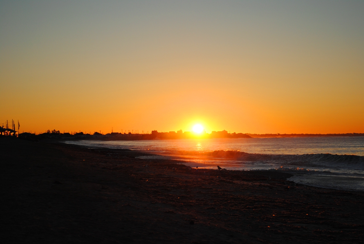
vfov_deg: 16.6
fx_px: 835
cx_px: 182
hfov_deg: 24.6
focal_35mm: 82
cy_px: 122
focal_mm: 55
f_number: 5.6
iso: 200
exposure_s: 1/640
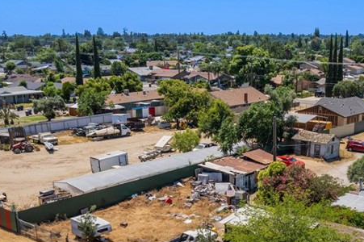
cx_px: 260
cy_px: 217
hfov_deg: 38.9
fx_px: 505
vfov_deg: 26.1
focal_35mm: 50
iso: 110
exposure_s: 1/2000
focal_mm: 8.38
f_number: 2.8
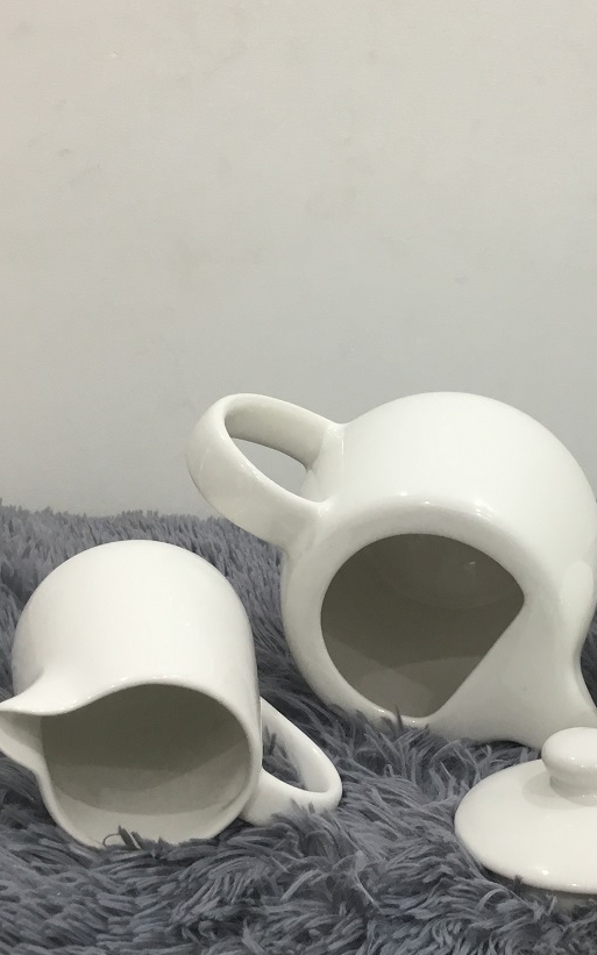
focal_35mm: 48
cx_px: 442
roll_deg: -0.4
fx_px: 1250
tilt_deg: -13.8
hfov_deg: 26.5
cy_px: 468
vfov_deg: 41.8
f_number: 2.4
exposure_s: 1/33
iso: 64
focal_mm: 3.3
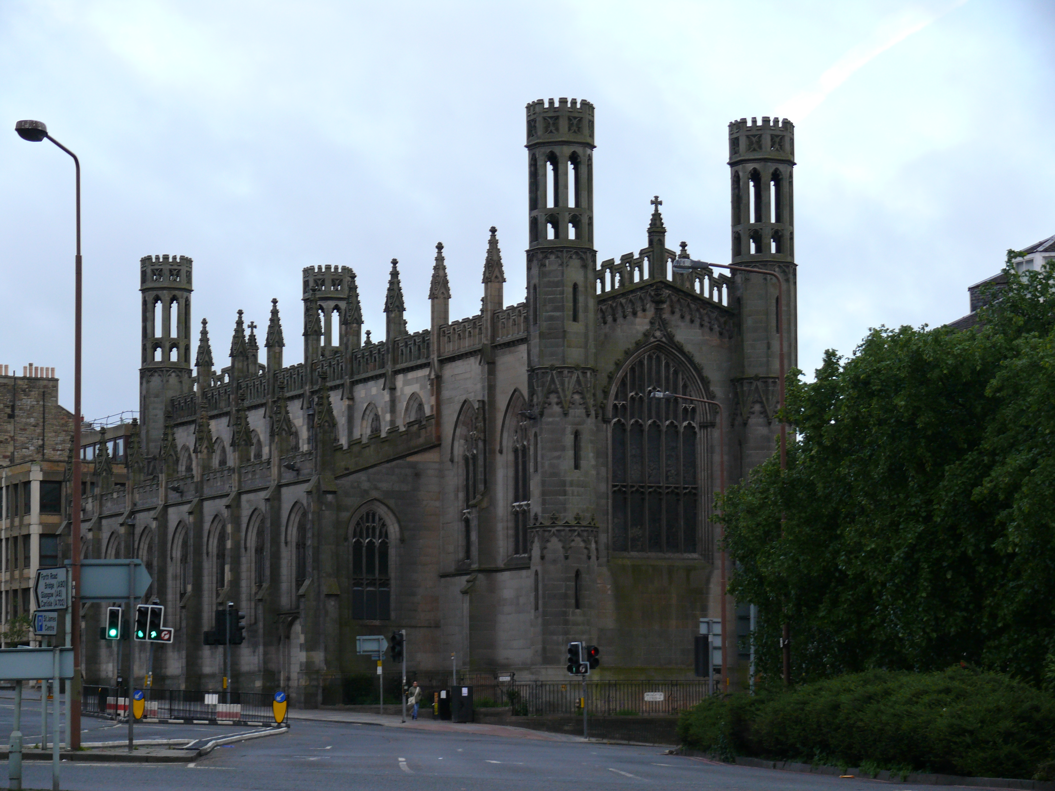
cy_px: 396
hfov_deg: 19.1
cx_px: 528
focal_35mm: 103
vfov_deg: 14.4
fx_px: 3139
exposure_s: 1/100
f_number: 3.2
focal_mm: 21.7
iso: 100
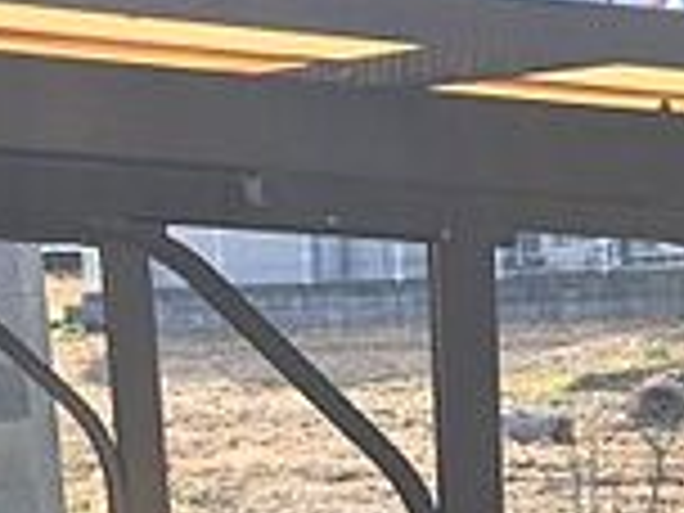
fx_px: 2411
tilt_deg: -17.4
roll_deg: +4.3
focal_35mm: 122
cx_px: 189
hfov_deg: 16.1
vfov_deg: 11.2
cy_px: 963
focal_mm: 4.15
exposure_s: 1/582
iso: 25
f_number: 2.2
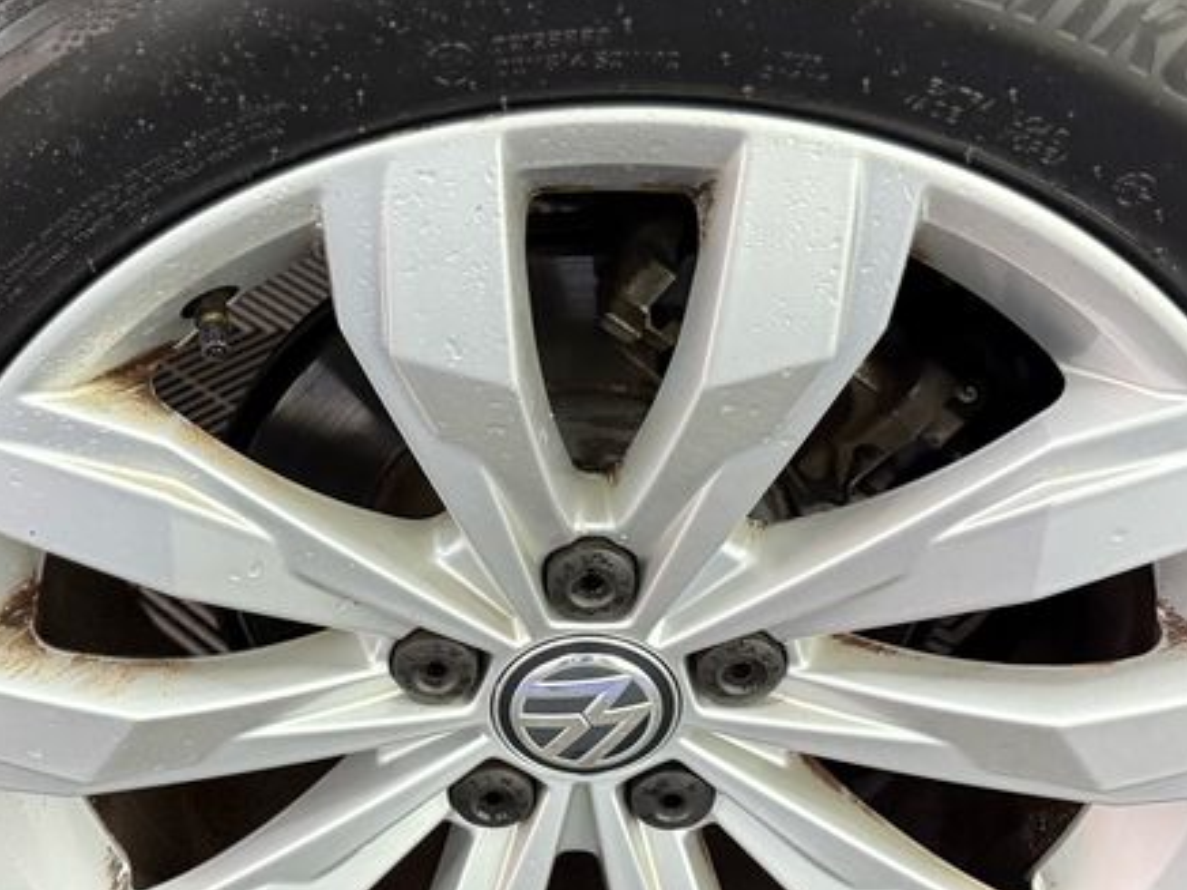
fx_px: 1886
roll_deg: +1.5
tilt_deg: -38.4
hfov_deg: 34.7
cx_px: 430
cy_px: 572
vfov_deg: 26.5
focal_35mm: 55
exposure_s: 1/50
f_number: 1.78
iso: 640
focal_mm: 6.76
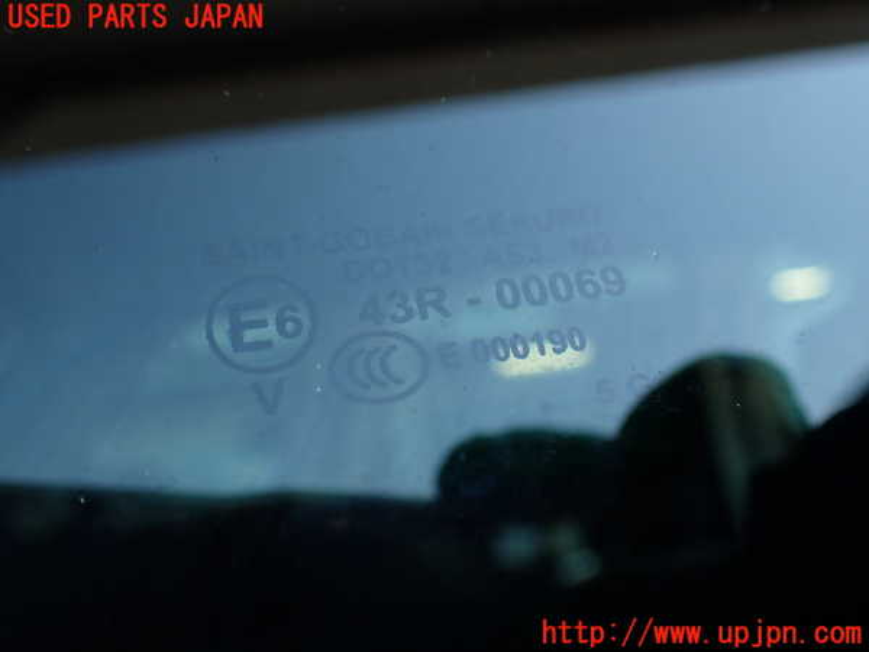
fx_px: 803
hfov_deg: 56.8
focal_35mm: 32
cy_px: 326
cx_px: 434
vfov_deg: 44.2
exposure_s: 1/100
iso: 100
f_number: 2.4
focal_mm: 5.79
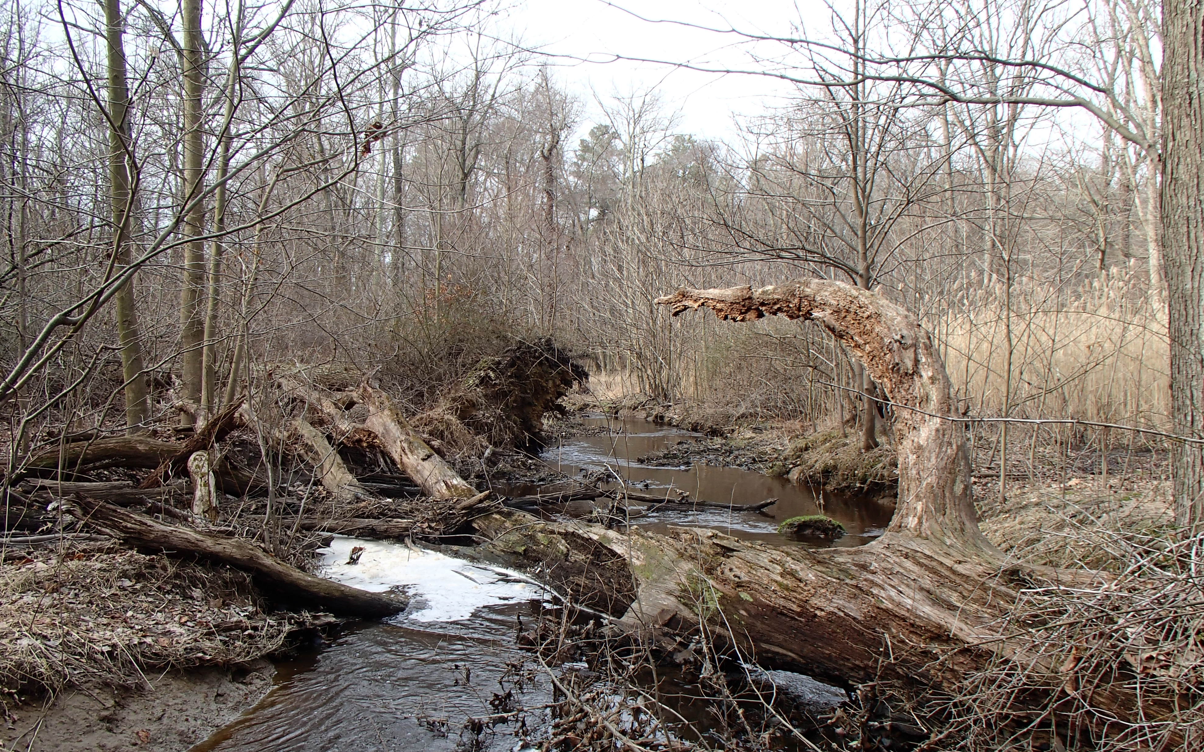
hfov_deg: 62.9
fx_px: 984
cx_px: 602
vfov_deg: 41.7
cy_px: 439
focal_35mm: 30
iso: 100
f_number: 3.9
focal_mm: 5
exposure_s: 1/160
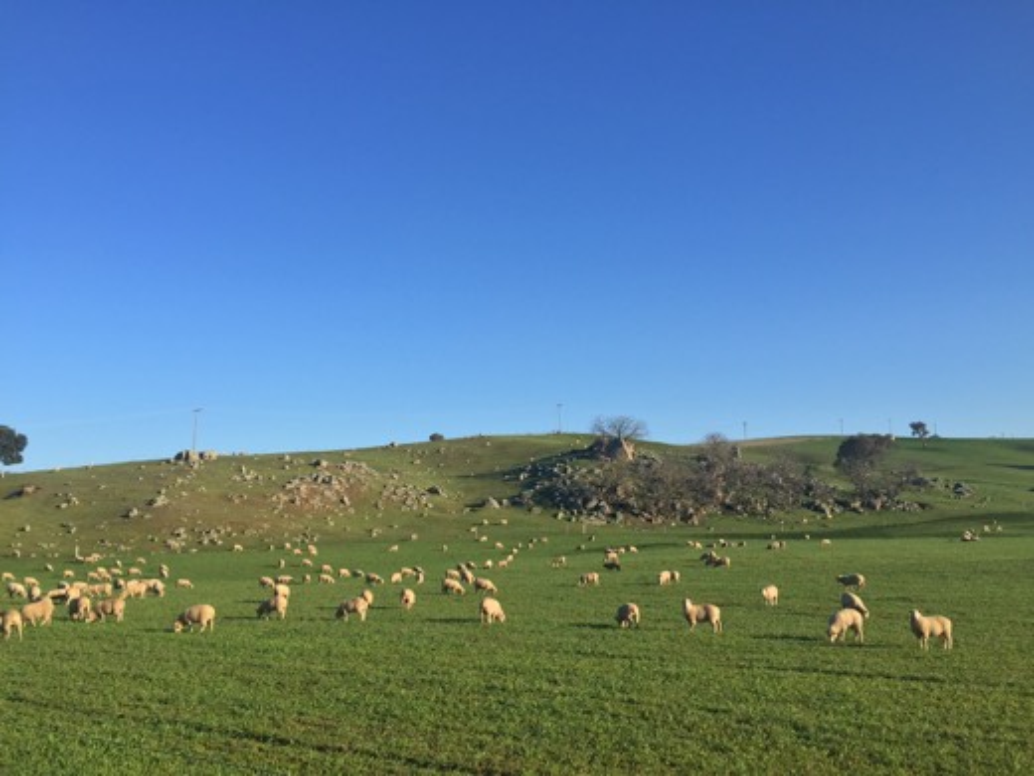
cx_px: 517
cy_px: 388
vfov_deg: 48.2
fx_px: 866
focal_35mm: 29
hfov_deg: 61.7
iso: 32
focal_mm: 4.15
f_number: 2.2
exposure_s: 1/1319
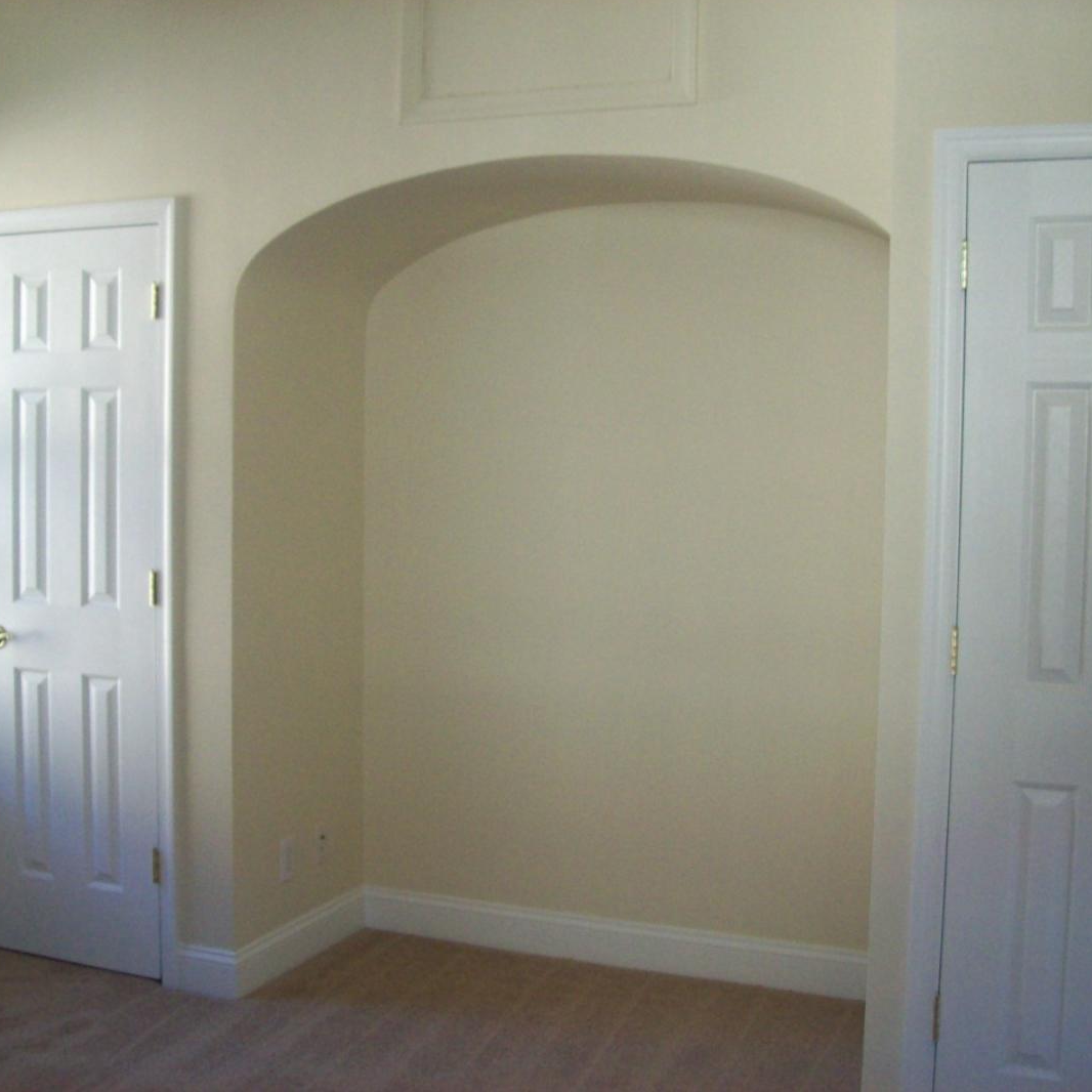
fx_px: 1535
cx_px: 497
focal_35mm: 43
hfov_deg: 39.1
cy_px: 540
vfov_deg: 39.2
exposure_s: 1/65.7
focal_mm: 6
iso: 200
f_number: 2.7
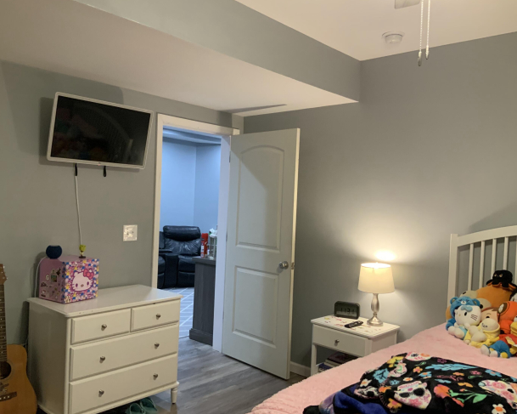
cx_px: 247
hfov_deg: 57.2
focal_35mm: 31
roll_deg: -1.4
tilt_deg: -1.2
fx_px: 474
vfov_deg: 47.1
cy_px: 207
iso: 200
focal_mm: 3
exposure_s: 1/60
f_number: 1.8
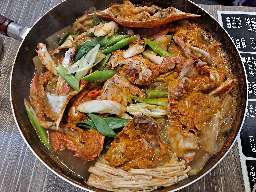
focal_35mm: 25
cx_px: 128
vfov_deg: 54.9
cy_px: 96
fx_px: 185
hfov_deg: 69.4
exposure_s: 1/30
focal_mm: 4.6
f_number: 2
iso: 320
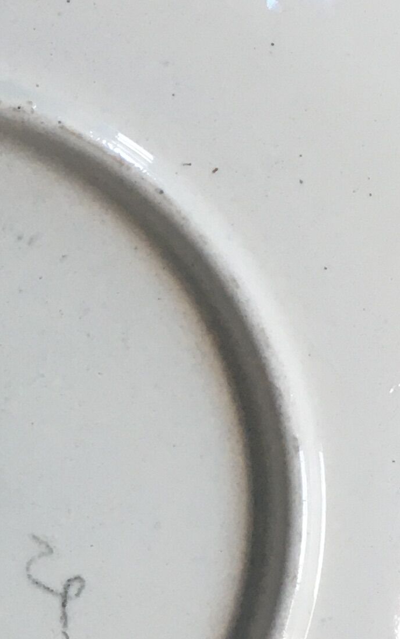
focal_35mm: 113
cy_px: 503
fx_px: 1970
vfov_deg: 18.3
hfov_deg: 11.2
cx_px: -183
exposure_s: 1/33
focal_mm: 4.15
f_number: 2.2
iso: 100
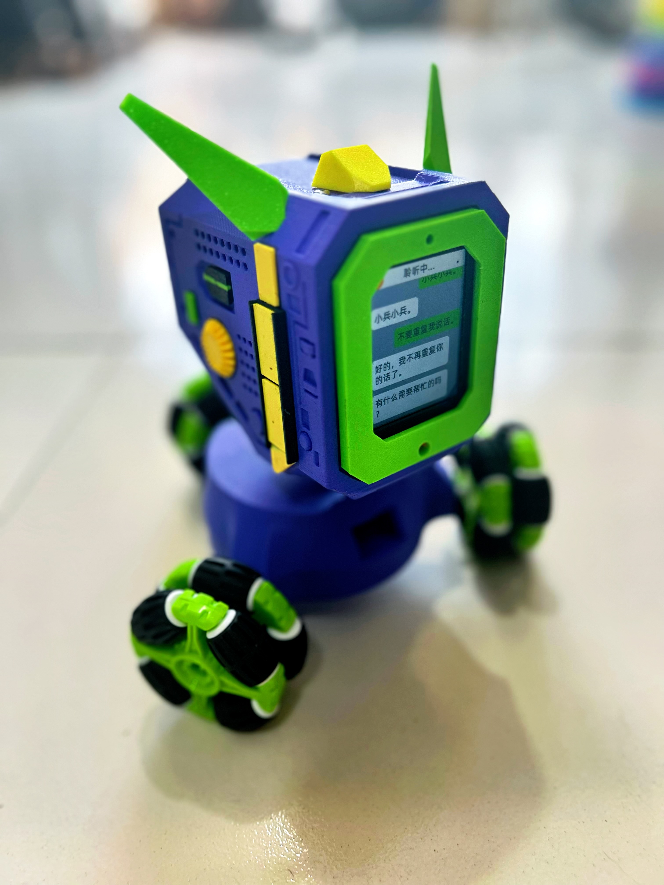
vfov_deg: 67.3
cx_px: 332
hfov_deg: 53.1
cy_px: 442
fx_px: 665
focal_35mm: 26
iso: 125
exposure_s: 1/100
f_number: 1.5
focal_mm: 5.7
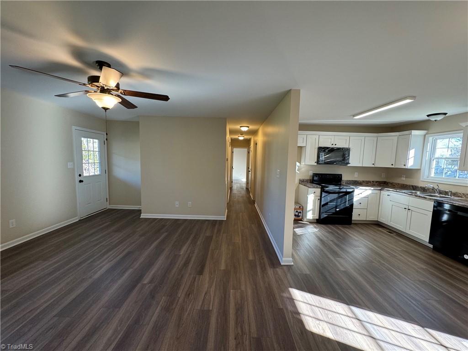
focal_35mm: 14
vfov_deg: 85.7
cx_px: 234
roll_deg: -1.3
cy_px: 176
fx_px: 189
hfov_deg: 102.1
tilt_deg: -5.7
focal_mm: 2.22
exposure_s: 1/120
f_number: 2.2
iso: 200
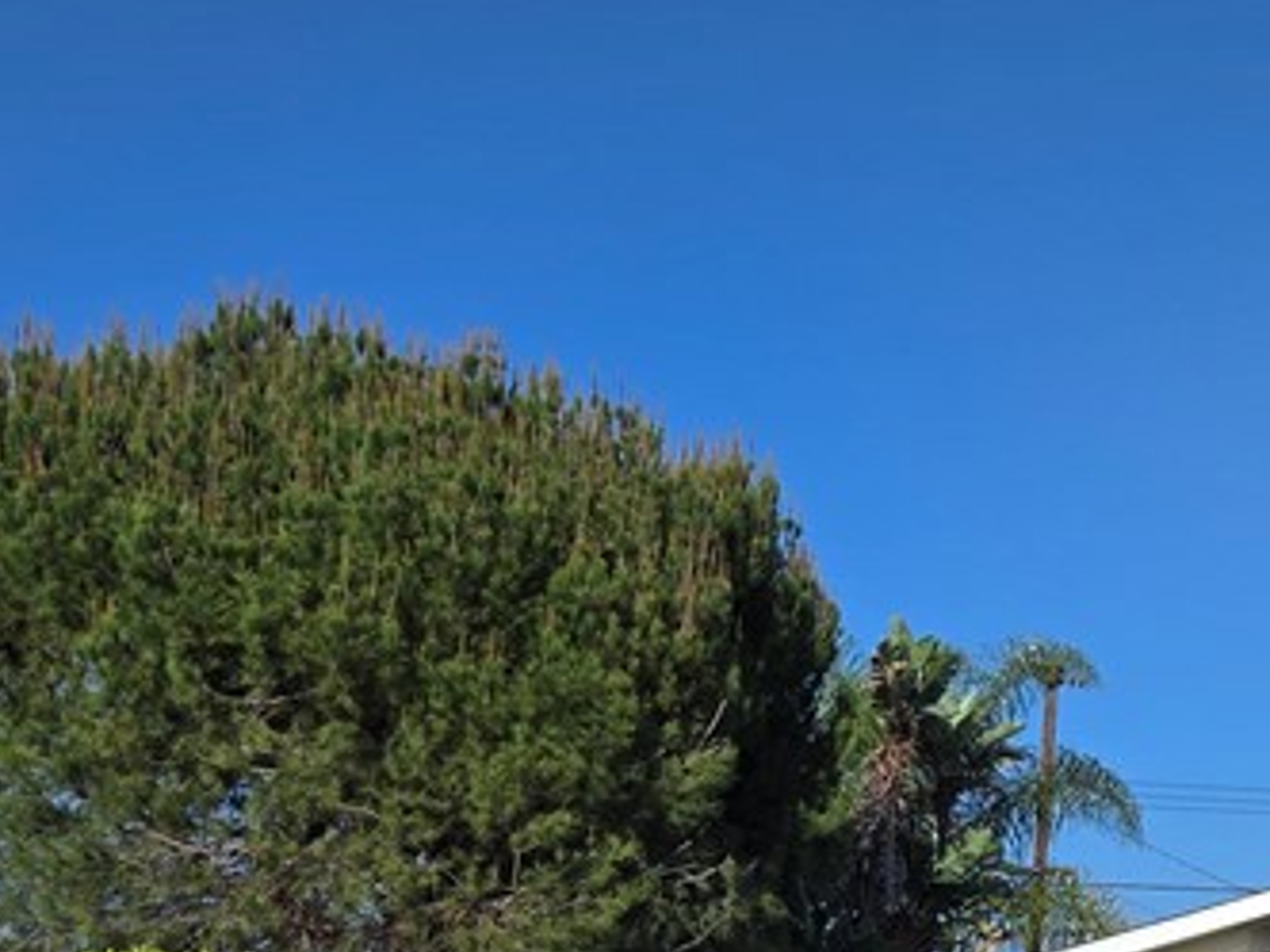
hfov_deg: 25.1
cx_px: 1461
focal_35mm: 71
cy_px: 906
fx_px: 2605
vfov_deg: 20.2
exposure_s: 1/3009
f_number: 1.8
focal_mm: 5.4
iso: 25
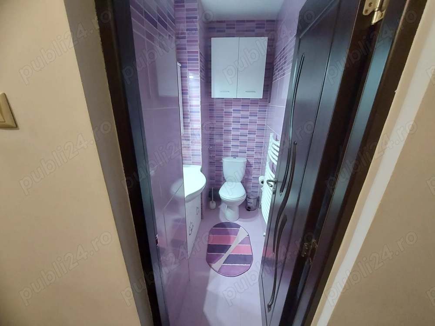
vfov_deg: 89.9
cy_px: 163
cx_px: 218
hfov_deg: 106.2
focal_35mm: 13
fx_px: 163
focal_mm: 1.74
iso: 320
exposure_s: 1/33
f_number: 2.2
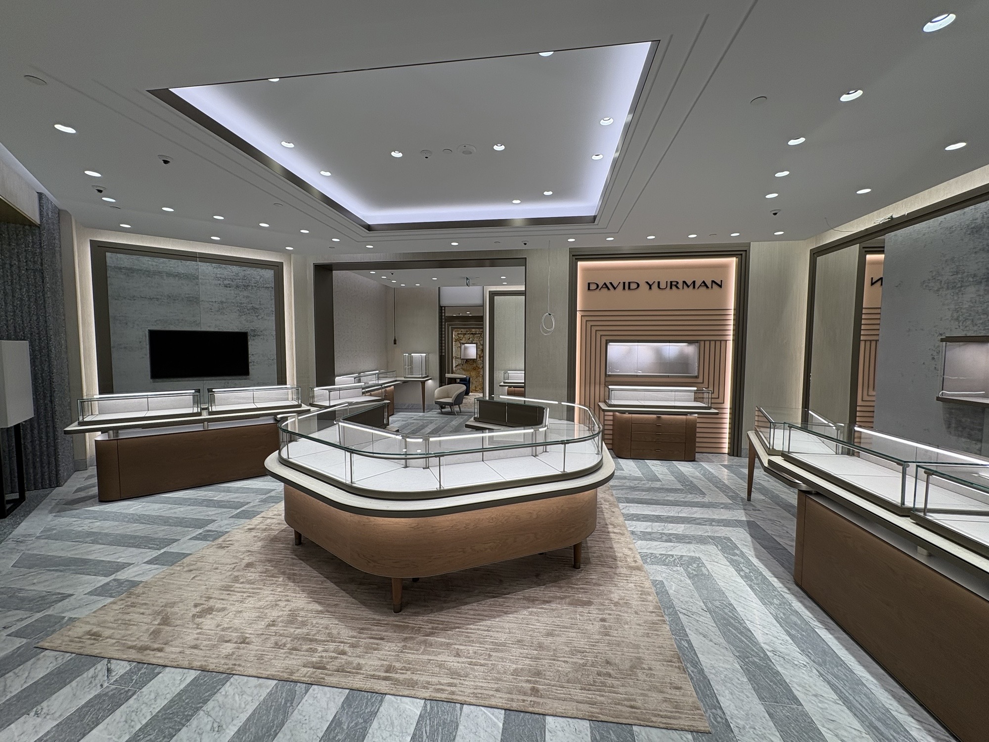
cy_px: 371
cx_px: 494
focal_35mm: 14
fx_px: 400
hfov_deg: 102.1
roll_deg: -0.2
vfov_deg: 85.7
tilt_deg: -2.4
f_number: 2.2
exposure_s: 1/131
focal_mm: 2.22
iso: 40
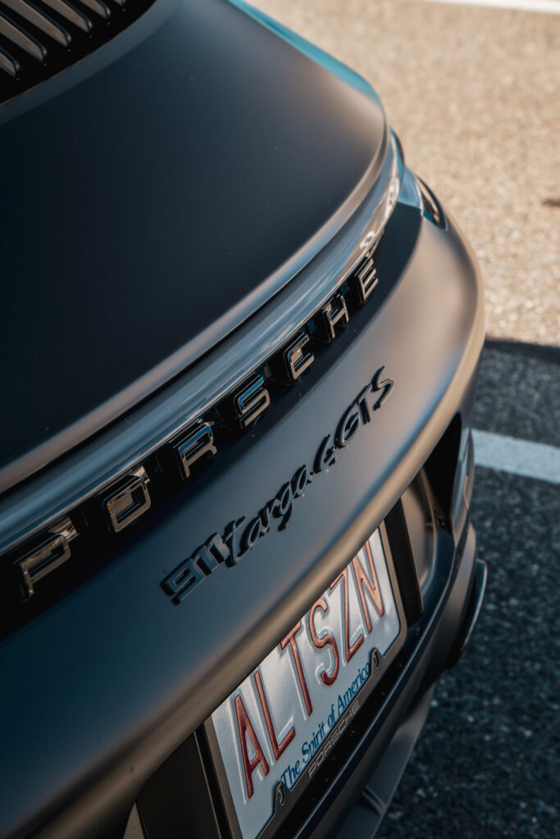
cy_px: 420
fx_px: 1679
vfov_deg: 28.1
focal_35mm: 72
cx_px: 280
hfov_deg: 18.9
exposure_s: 1/125
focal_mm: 48
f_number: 5.6
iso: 200
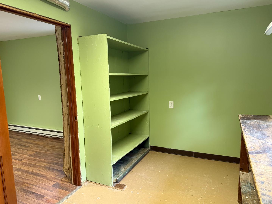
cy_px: 102
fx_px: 196
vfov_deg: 54.9
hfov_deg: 69.4
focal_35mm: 25
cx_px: 133
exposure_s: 1/60
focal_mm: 6.76
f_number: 1.78
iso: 400
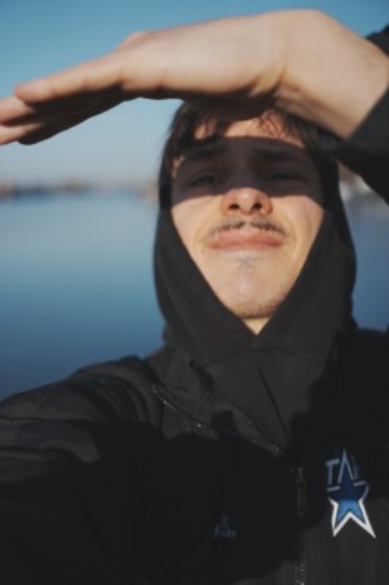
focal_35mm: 40
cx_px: 194
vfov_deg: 48.5
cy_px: 292
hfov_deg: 33.4
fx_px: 649
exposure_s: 1/4000
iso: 100
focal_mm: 40
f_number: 2.5
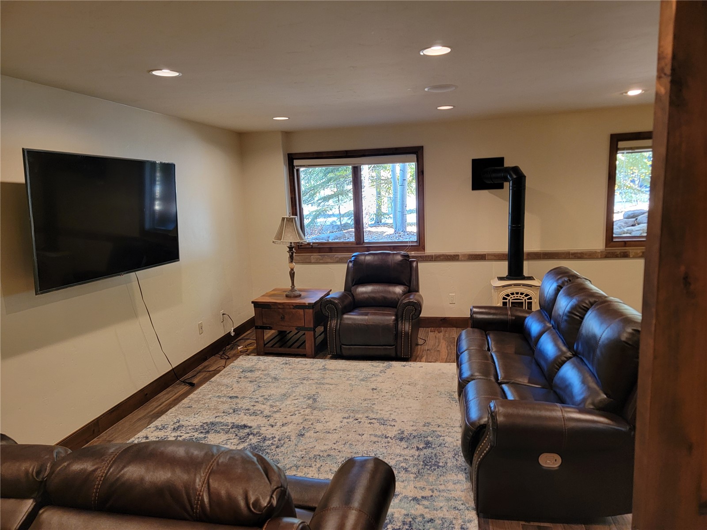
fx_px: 490
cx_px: 354
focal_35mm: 24
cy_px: 265
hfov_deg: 71.6
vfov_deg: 56.8
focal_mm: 6.7
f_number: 1.8
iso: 160
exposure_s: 1/40
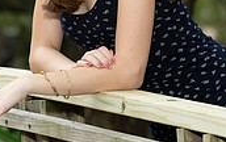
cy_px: -34
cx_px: 93
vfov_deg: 2.5
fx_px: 3287
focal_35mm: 533
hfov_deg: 3.9
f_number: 8
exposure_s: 1/200
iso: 1000
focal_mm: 200
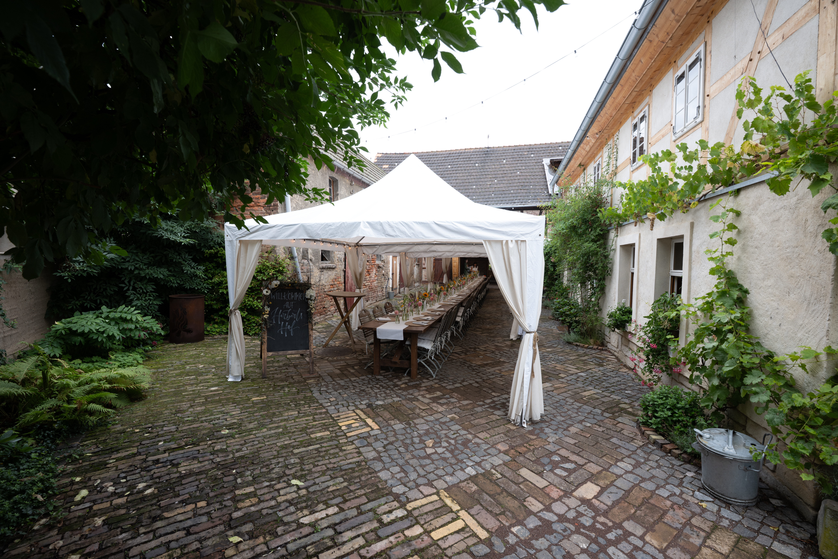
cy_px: 280
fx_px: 326
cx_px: 419
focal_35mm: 14
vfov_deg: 81.2
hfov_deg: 104.3
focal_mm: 14
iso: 160
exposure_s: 1/100
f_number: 8
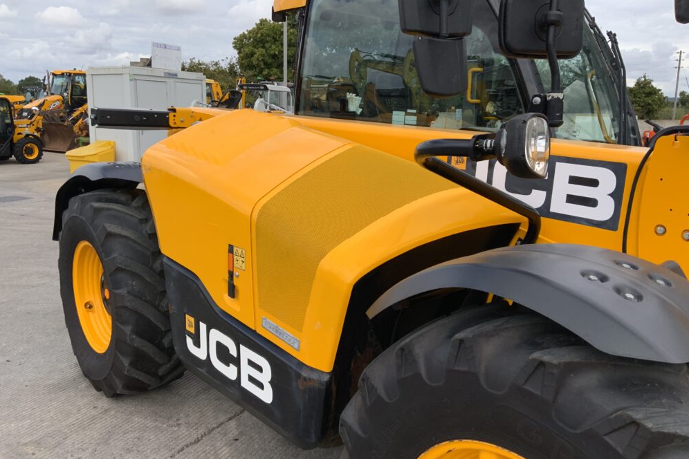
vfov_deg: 42.3
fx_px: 593
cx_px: 336
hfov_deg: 60.3
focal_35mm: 31
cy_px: 232
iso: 16
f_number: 1.8
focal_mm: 3
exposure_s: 1/1221
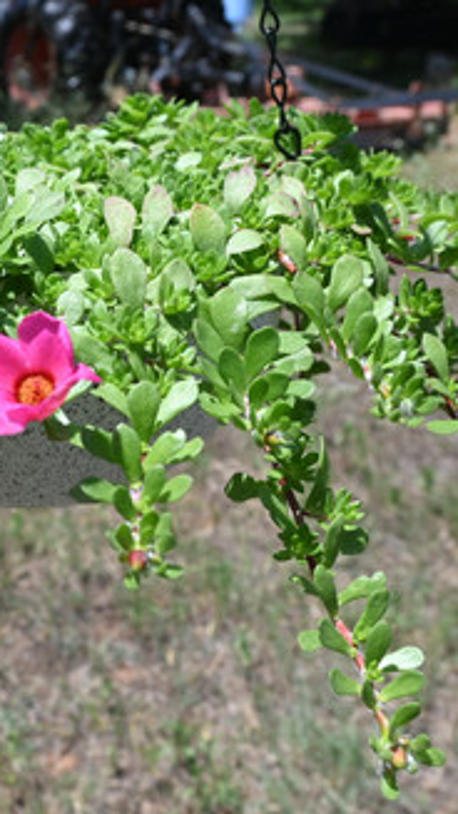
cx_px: -10
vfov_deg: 41.9
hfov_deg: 23.2
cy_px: 409
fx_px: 1062
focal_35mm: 49
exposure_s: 1/320
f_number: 6.3
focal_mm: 20.5
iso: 100
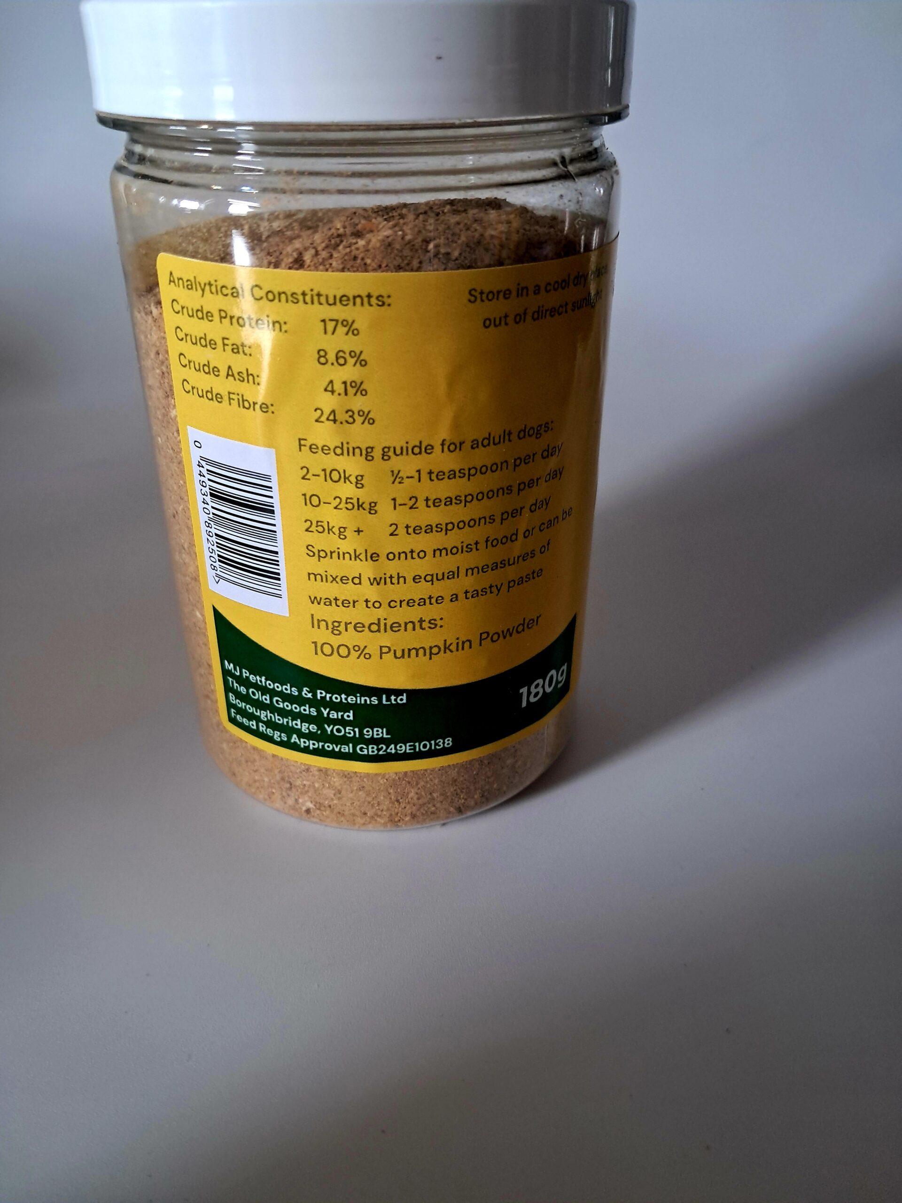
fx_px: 938
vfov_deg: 65.3
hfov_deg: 51.4
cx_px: 451
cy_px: 602
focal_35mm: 27
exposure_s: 1/60.2
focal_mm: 4
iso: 400
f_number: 1.8
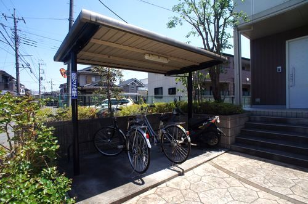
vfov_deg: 52.9
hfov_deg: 73.9
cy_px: 102
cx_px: 154
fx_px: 205
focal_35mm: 24
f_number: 13
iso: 200
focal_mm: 16
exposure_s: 1/125
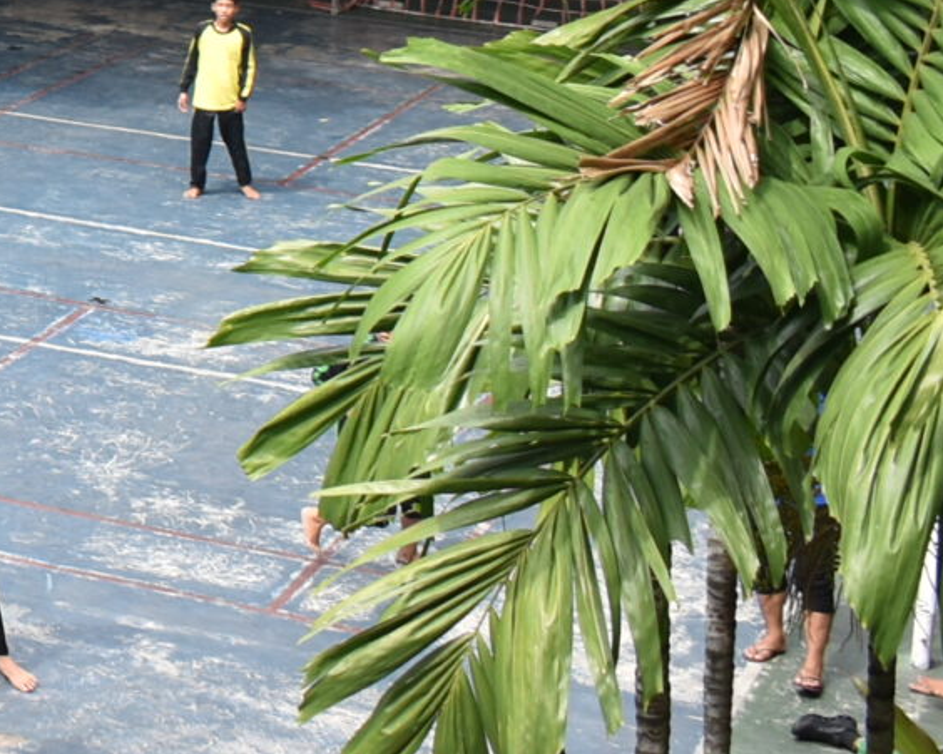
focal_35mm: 115
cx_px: -809
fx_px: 3209
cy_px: -90
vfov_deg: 13.1
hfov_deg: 14.5
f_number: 3.5
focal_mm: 18
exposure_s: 1/400
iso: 200
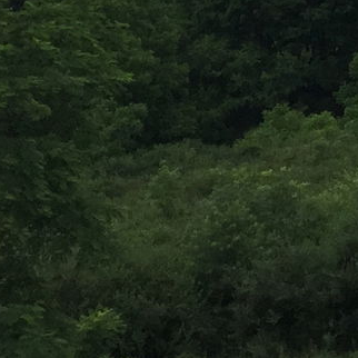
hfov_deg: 10.0
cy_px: -368
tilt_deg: +1.3
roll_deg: -0.1
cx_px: 862
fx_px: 1790
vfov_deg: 10.5
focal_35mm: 153
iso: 32
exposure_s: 1/2475
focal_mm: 4.15
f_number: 2.2
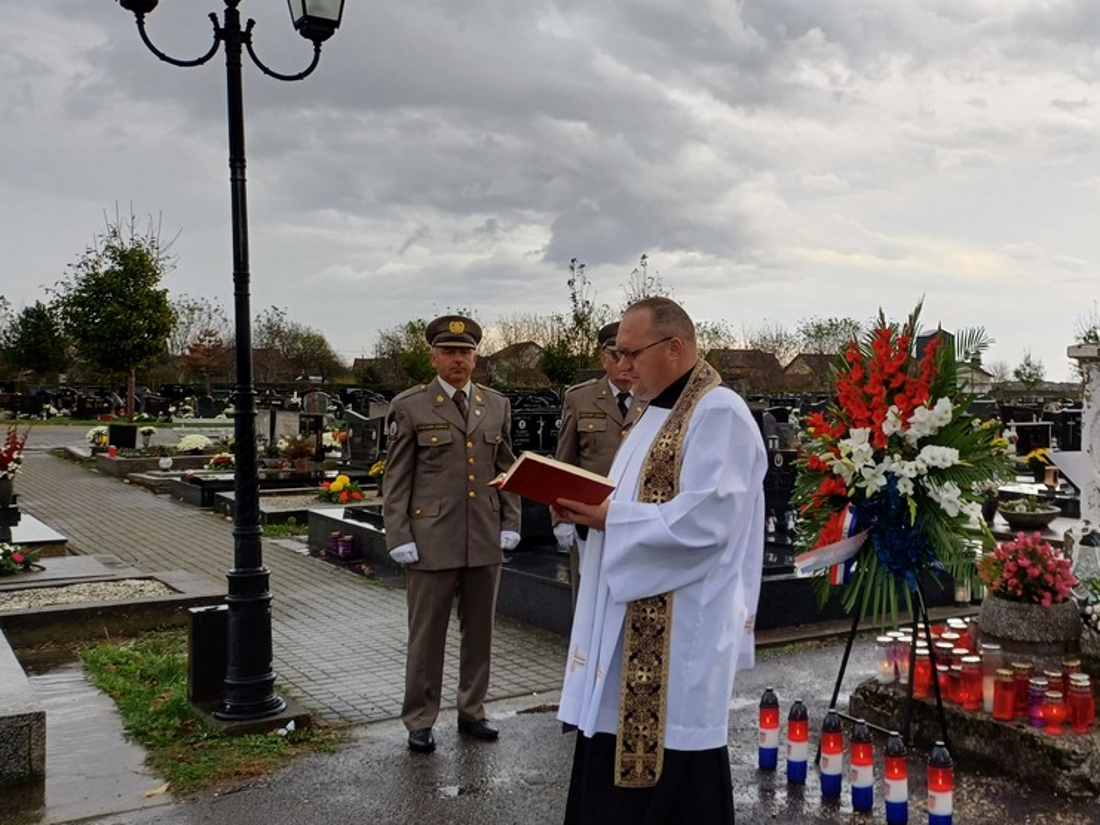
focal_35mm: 36
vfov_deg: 39.7
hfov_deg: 50.4
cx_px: 733
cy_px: 424
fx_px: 1144
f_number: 1.8
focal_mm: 4.65
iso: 50
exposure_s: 1/110
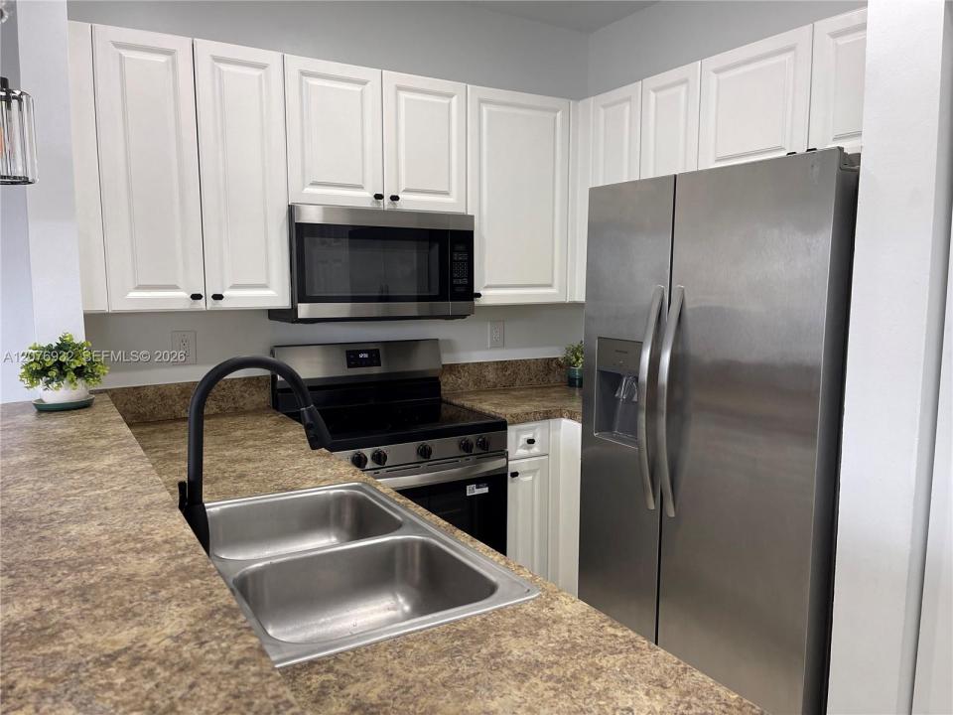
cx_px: 476
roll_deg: -2.8
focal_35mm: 25
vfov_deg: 54.9
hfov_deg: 69.4
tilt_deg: -6.3
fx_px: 688
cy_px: 358
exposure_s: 1/120
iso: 125
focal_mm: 5.1
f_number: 1.6
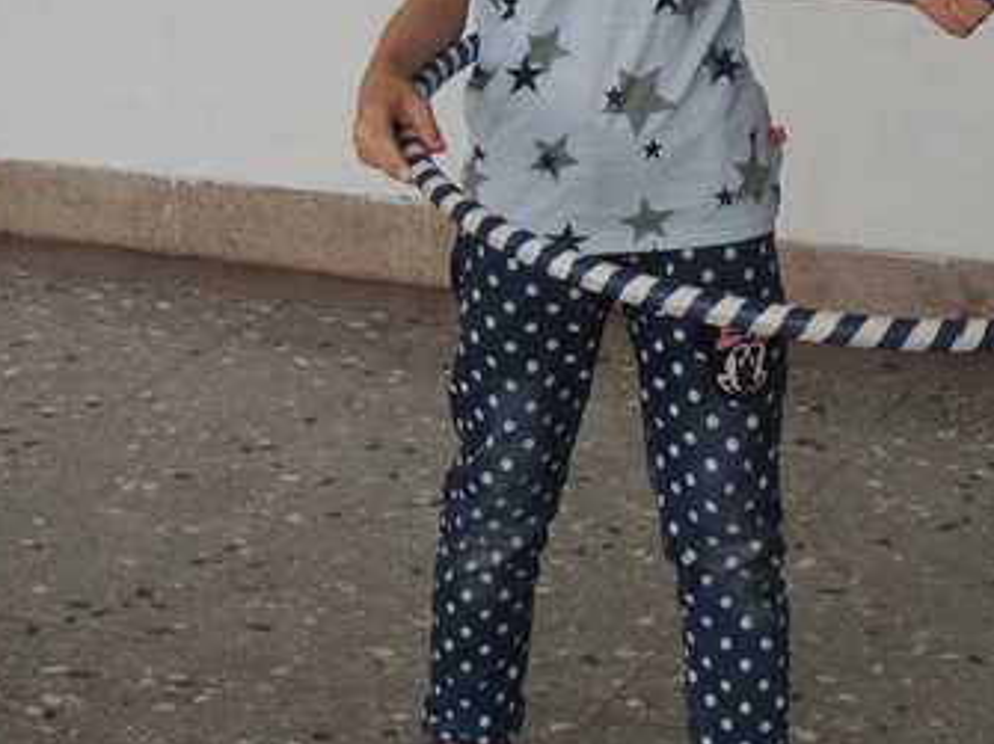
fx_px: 3301
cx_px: 620
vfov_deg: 12.7
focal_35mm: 115
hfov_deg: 17.1
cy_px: 34
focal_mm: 9.8
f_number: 3.7
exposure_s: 1/400
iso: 400
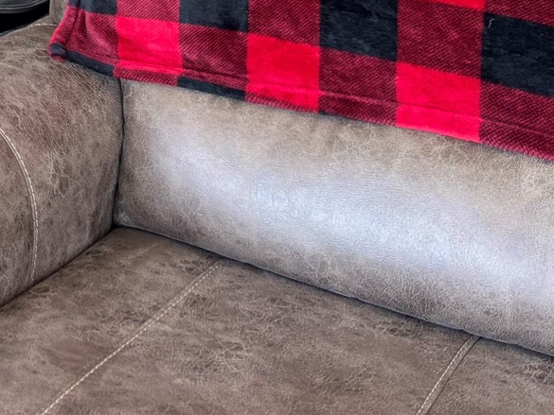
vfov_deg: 14.5
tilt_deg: -5.8
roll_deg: +2.3
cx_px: -265
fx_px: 1457
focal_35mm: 91
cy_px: -308
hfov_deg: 19.0
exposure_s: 1/91
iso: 125
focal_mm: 5.96
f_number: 1.6
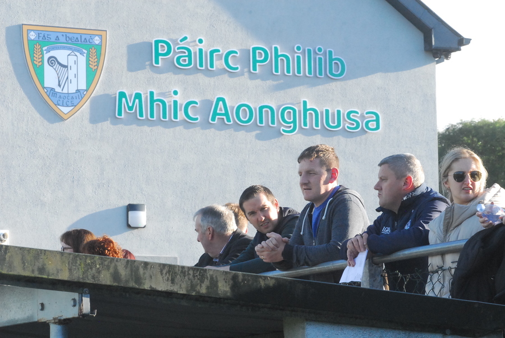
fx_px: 2359
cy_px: 169
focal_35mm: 168
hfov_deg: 12.2
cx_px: 252
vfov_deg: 8.2
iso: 1600
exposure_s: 1/180
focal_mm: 112
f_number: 14
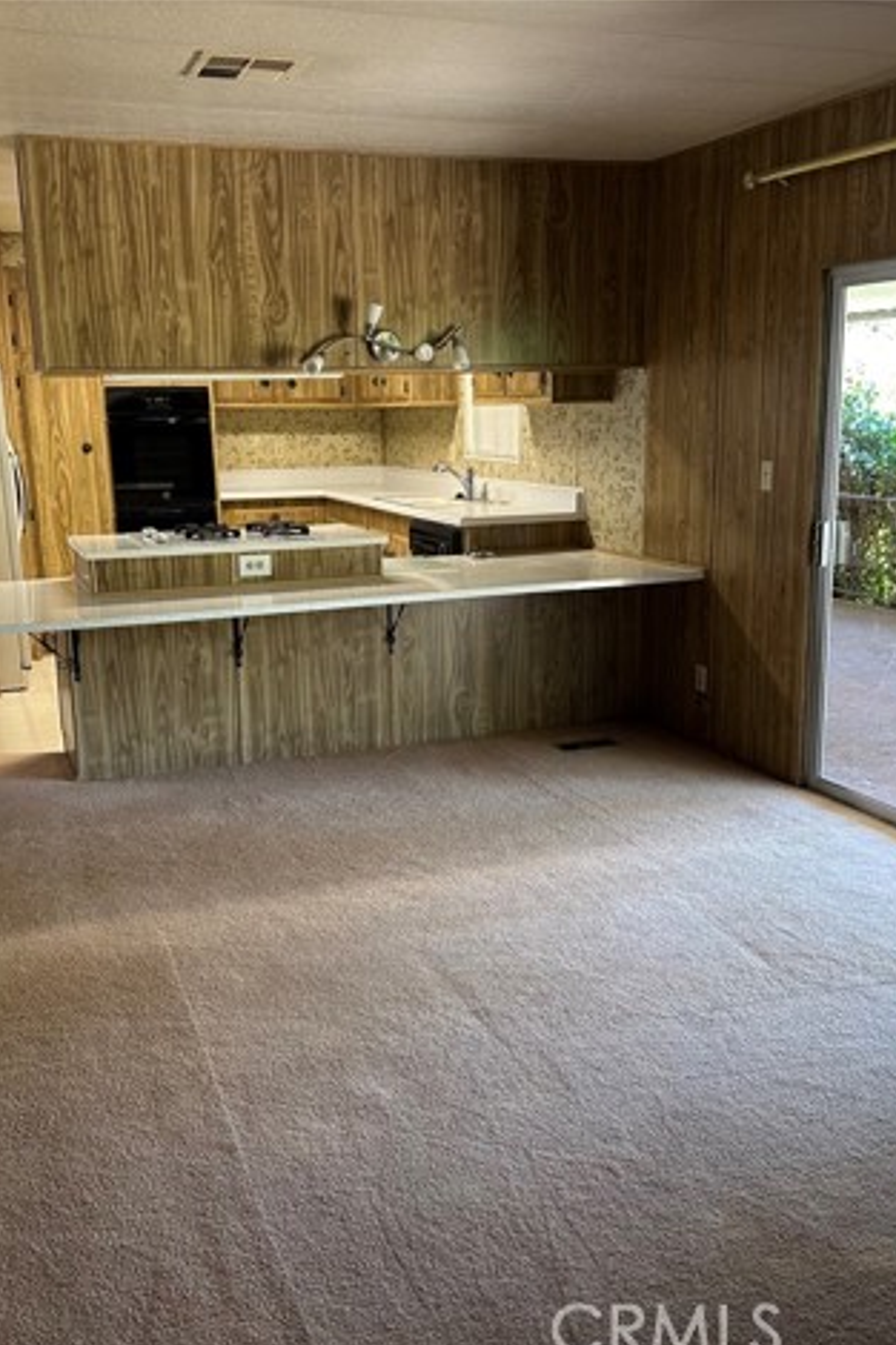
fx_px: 1270
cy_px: 684
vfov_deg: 55.8
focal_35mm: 34
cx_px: 432
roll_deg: +1.6
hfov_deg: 38.9
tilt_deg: -13.0
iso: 125
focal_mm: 6.86
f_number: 1.78
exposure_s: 1/60
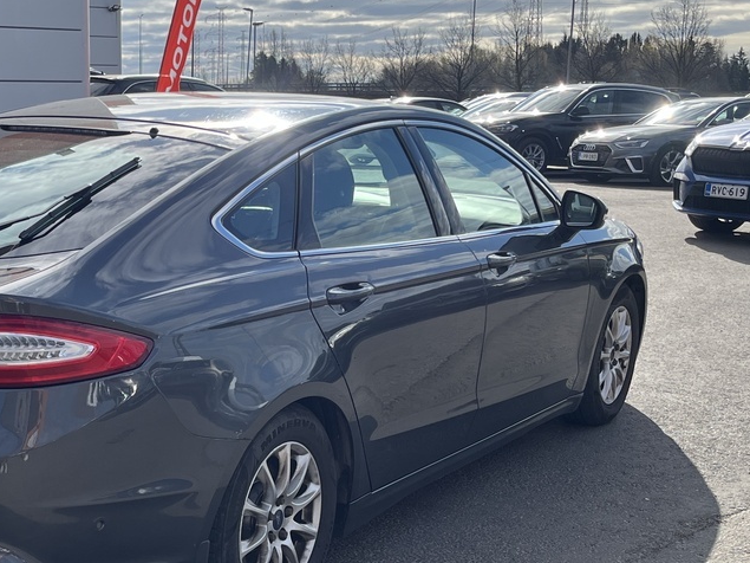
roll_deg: +1.4
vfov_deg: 24.7
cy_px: 369
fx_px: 1278
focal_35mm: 59
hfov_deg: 31.4
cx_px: 97
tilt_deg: -11.3
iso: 50
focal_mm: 5.1
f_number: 1.6
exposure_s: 1/3215
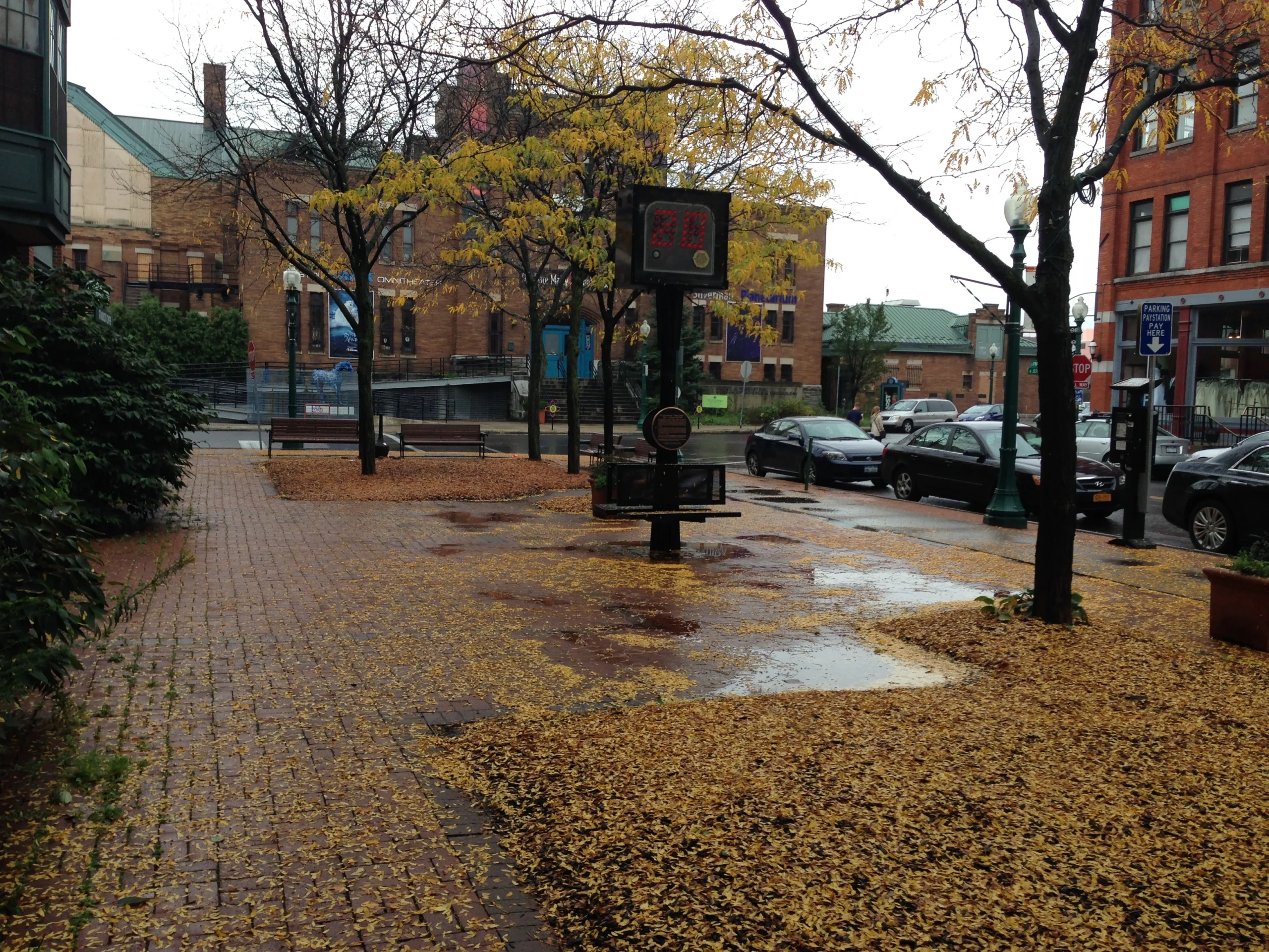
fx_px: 1210
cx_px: 634
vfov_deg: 42.9
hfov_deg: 55.4
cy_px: 476
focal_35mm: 33
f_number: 2.4
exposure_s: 1/359
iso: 50
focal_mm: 4.12
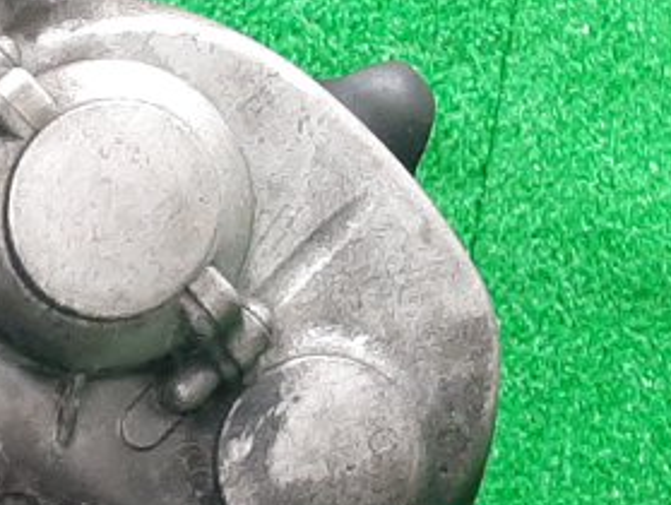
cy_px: 950
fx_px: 2601
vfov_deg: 10.4
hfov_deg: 13.5
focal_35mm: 134
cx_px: -438
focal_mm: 3.93
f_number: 1.7
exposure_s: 1/50
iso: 218
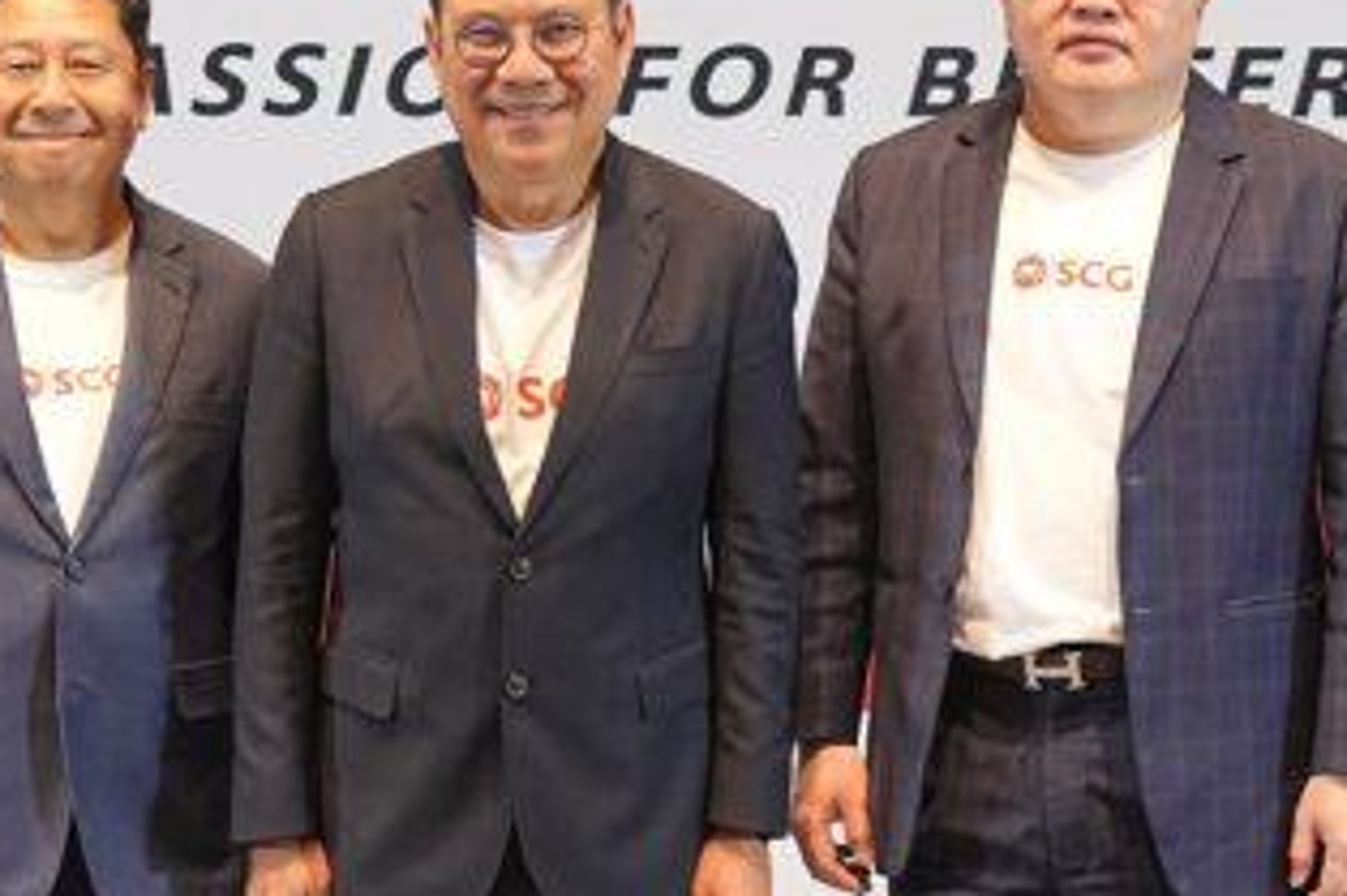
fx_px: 4936
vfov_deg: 10.4
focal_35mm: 132
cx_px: 772
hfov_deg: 15.5
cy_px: 420
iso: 2000
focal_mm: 54
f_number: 4
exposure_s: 1/160
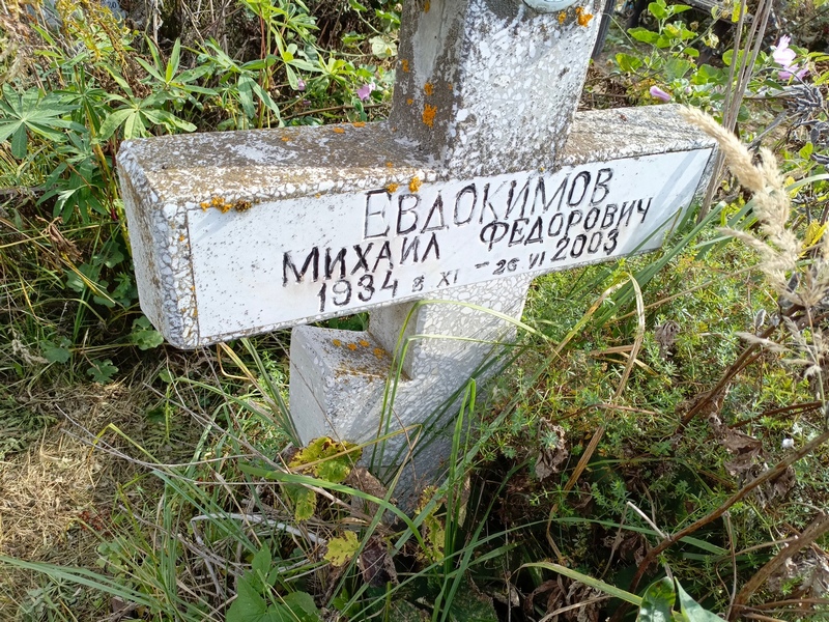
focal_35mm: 25
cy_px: 311
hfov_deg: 69.4
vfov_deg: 54.9
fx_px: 599
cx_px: 414
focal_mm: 4.76
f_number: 1.69
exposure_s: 1/498
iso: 111
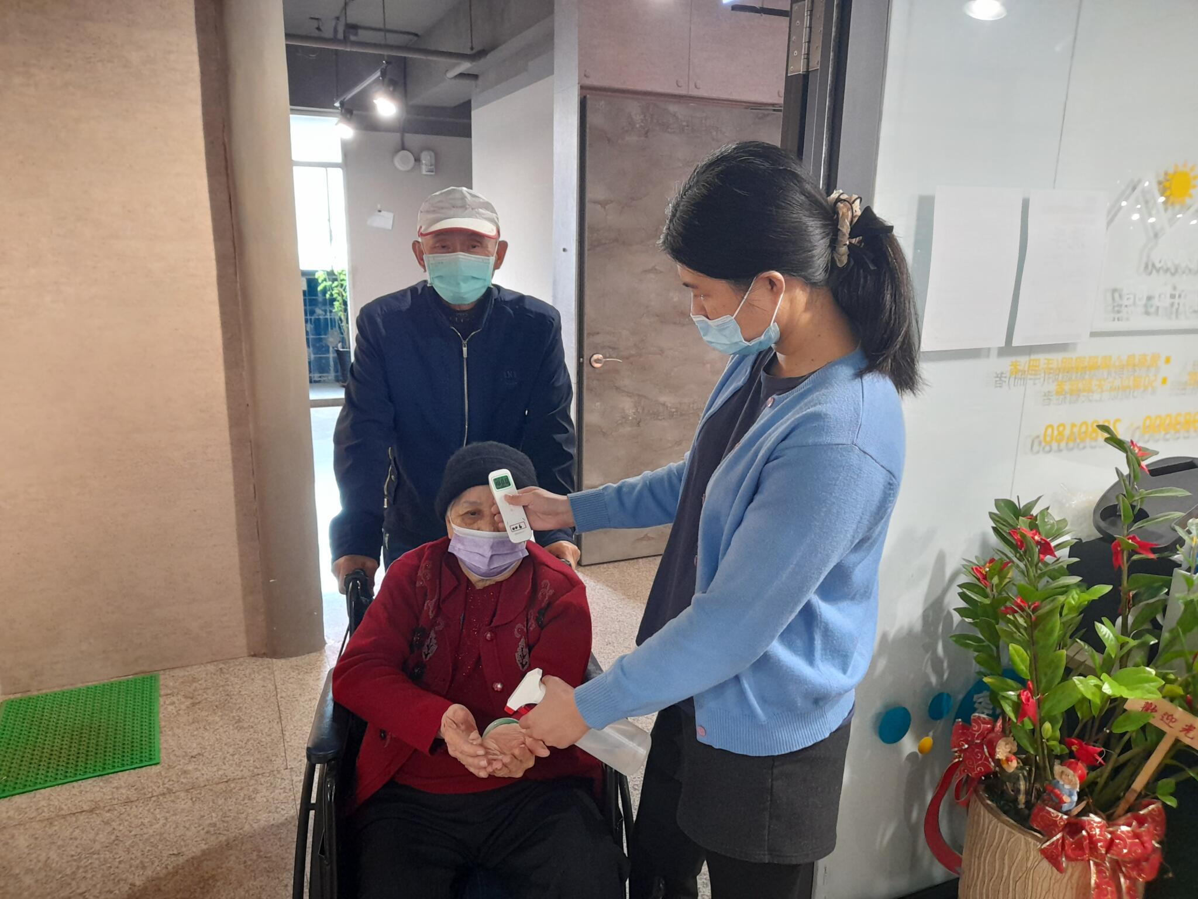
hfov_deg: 69.4
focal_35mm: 25
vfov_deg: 54.9
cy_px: 450
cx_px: 599
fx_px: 865
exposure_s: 1/24
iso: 500
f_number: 2
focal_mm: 4.6
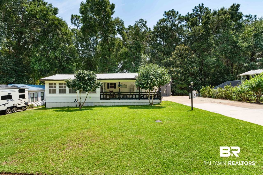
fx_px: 139
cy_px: 88
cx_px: 132
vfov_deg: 64.5
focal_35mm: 19
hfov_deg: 86.9
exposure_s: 1/15
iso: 100
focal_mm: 19
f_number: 8
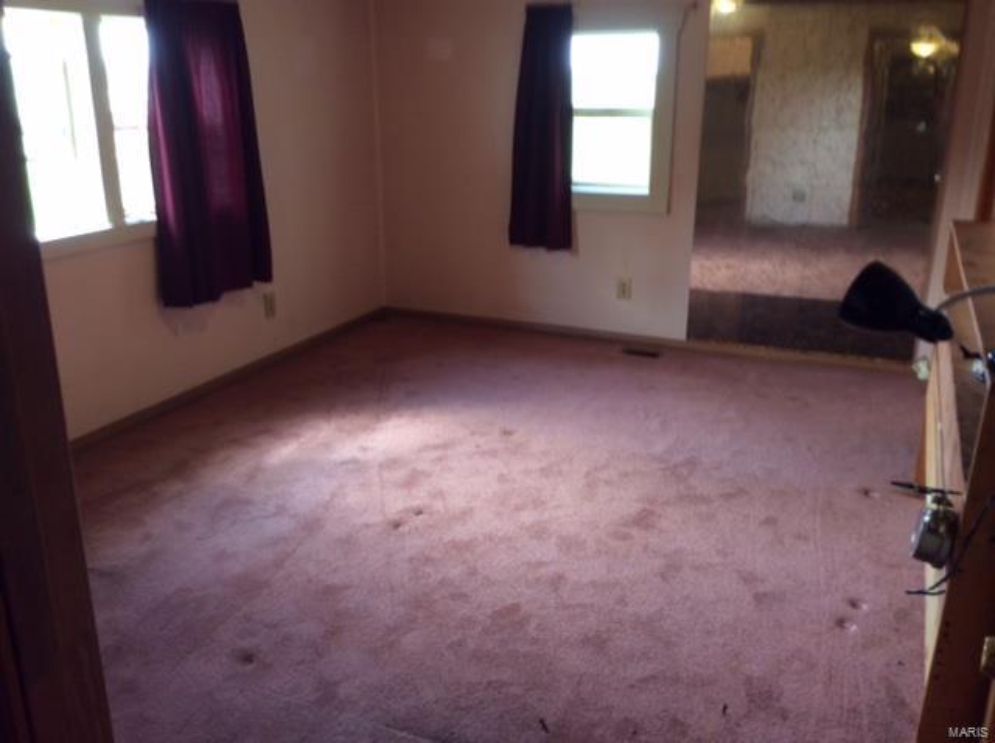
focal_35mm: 32
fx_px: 918
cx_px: 498
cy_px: 372
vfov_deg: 44.1
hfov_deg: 56.9
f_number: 2.4
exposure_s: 1/24
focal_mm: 3.3
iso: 50
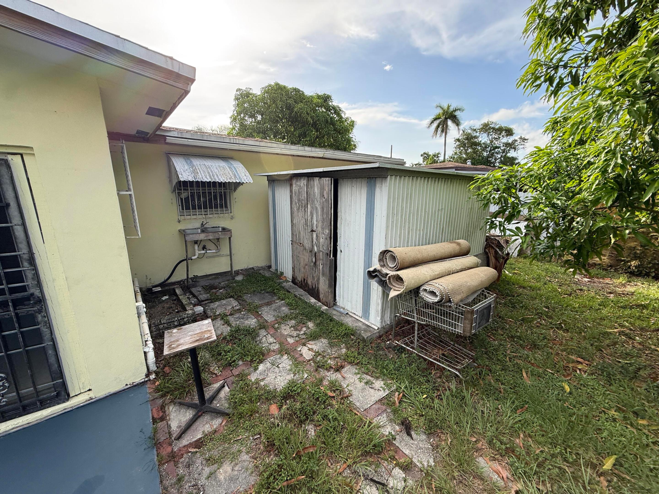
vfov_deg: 85.7
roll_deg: +1.4
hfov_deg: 102.1
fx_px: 267
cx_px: 330
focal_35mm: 14
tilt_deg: -11.2
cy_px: 247
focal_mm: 2.22
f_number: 2.2
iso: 50
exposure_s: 1/405
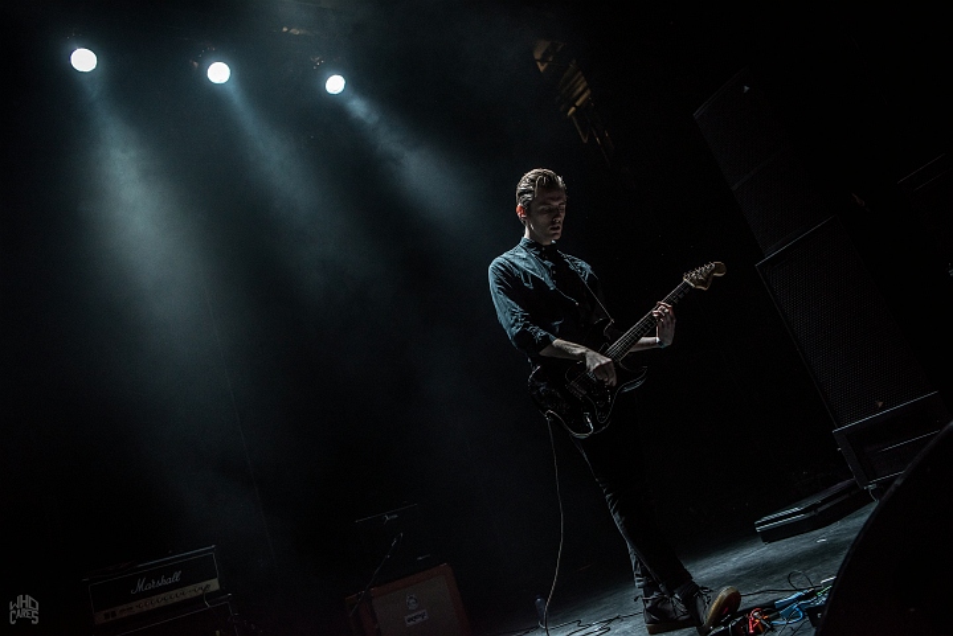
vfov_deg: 45.0
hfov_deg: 63.6
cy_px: 318
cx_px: 476
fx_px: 768
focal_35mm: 29
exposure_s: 1/100
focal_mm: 29
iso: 1250
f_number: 2.8
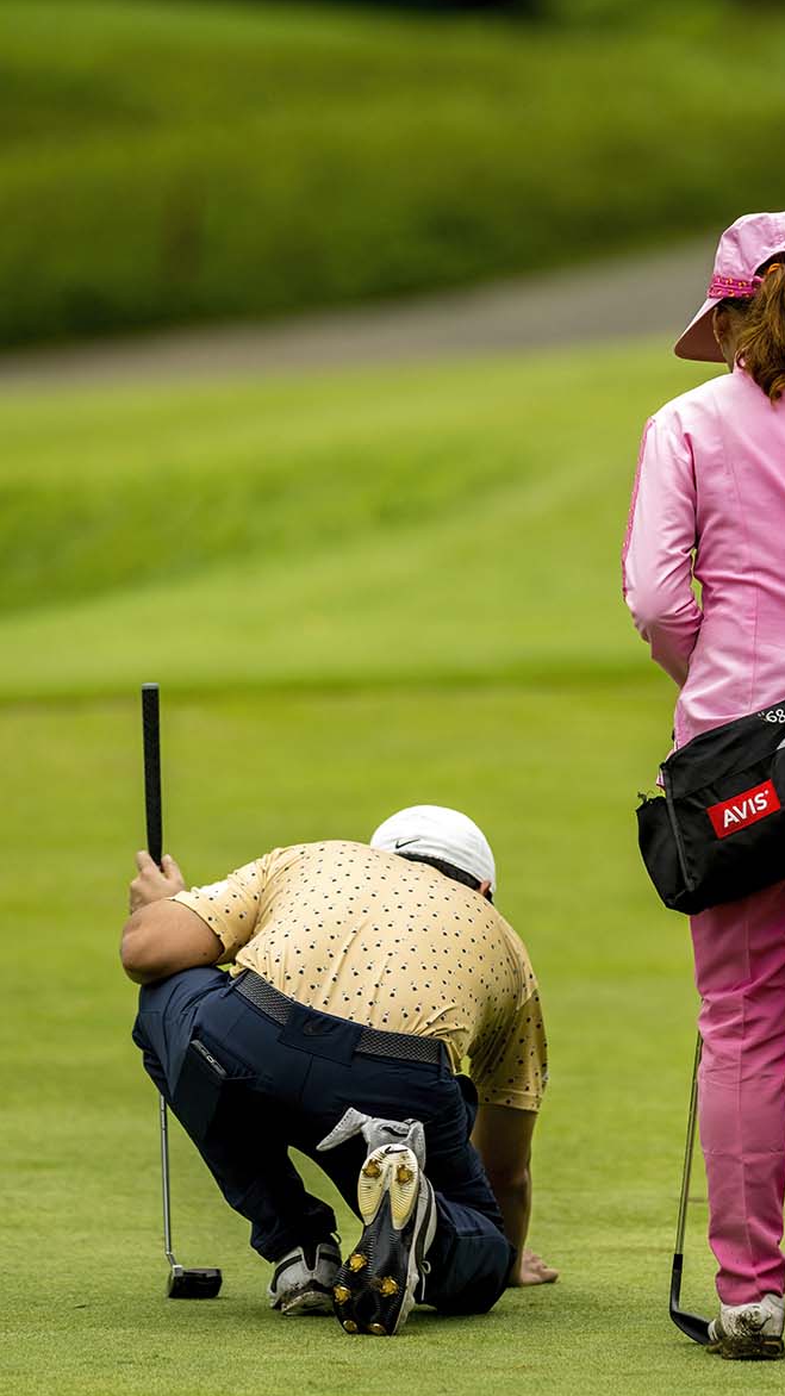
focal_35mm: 515
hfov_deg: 2.4
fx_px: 19063
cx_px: 532
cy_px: 740
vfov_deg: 4.2
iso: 1400
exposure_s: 1/4000
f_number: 3.5
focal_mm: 400
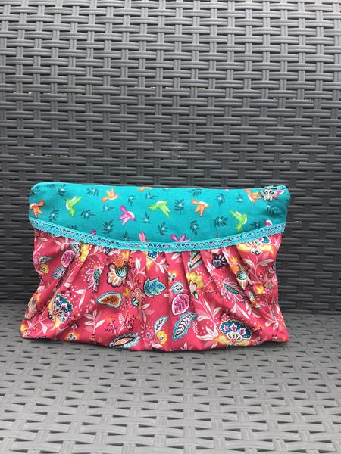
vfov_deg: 58.4
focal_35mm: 31
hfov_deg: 45.4
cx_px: 170
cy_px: 227
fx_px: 407
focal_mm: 3.3
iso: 25
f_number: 2.4
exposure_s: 1/100
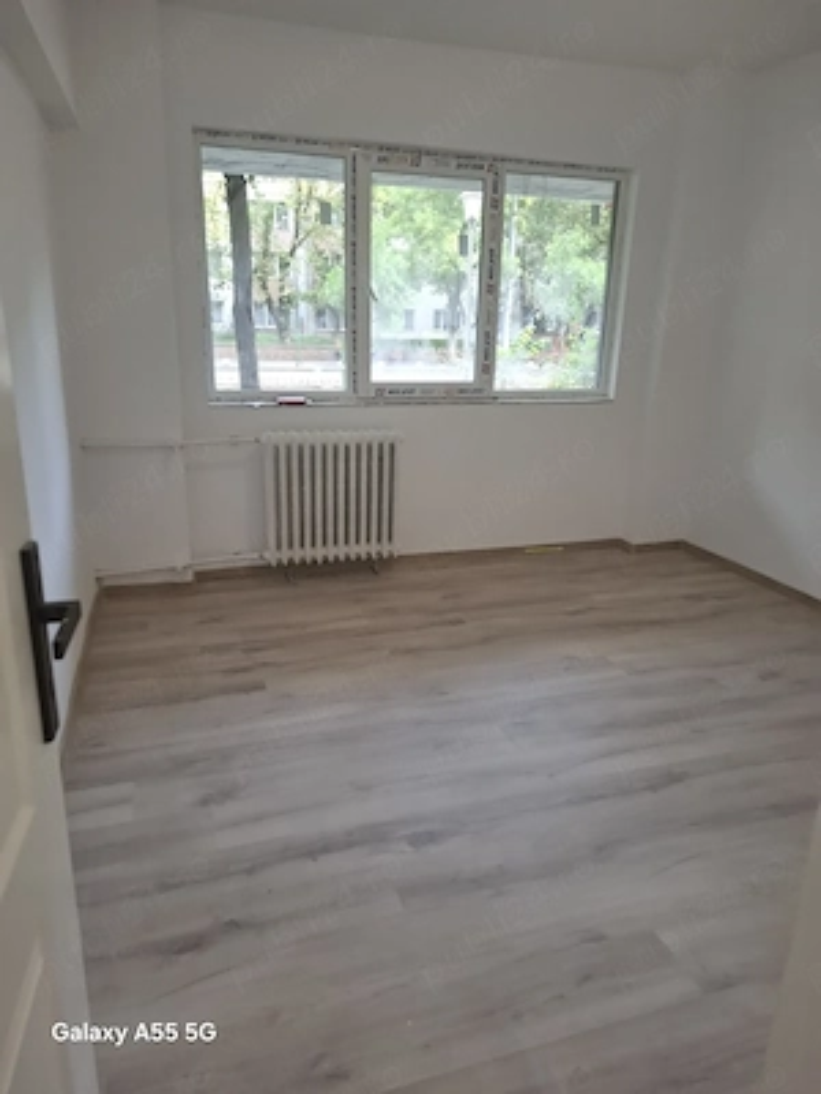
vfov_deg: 73.9
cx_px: 410
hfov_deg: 58.9
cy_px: 547
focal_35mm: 23
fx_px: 727
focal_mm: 5.54
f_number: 1.8
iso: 160
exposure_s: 1/100
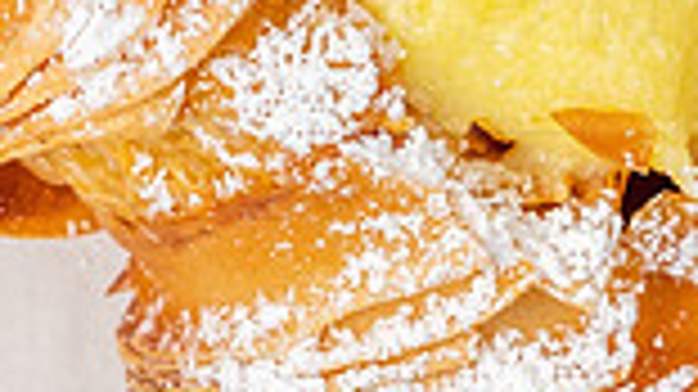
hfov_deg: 3.3
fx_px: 12246
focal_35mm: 662
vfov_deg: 1.8
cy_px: -231
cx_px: 179
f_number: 5.6
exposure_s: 1/50
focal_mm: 85
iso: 160
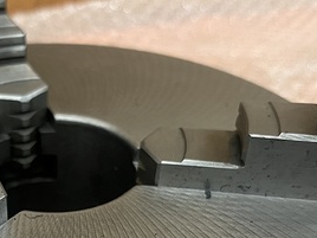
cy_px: 208
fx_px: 568
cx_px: 54
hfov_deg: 30.3
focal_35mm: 62
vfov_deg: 23.1
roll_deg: -0.2
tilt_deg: -38.2
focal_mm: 5.1
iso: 160
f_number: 1.6
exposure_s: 1/50
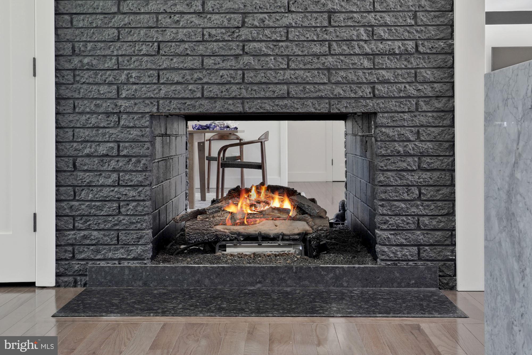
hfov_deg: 43.6
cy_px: 178
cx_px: 266
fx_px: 665
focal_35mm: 45
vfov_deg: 29.9
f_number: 8
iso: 640
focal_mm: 30
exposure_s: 1/13
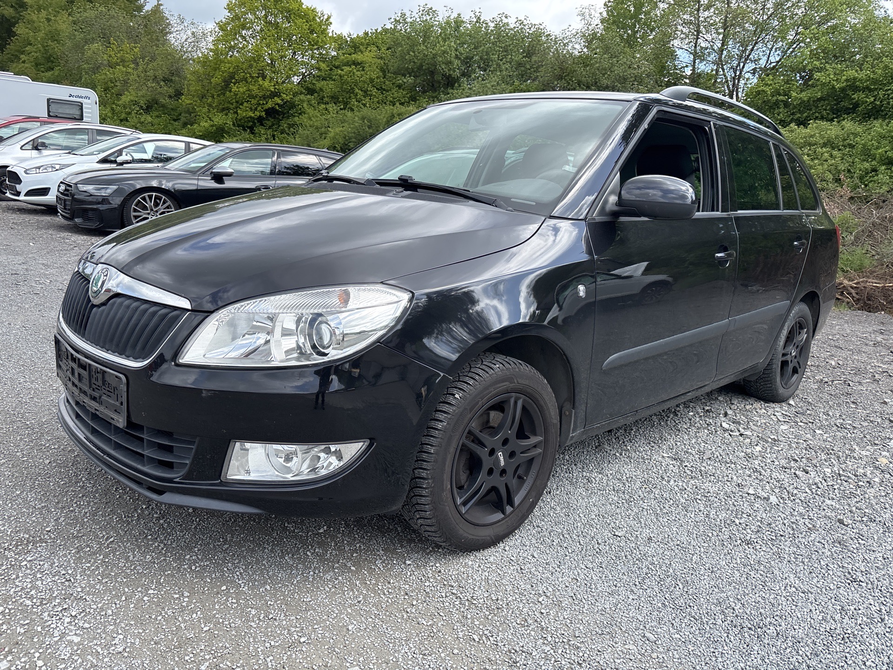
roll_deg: +0.7
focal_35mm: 26
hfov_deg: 67.3
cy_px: 335
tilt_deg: -10.5
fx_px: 671
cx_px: 446
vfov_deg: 53.1
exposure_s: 1/1115
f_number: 1.6
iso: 50
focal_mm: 5.96
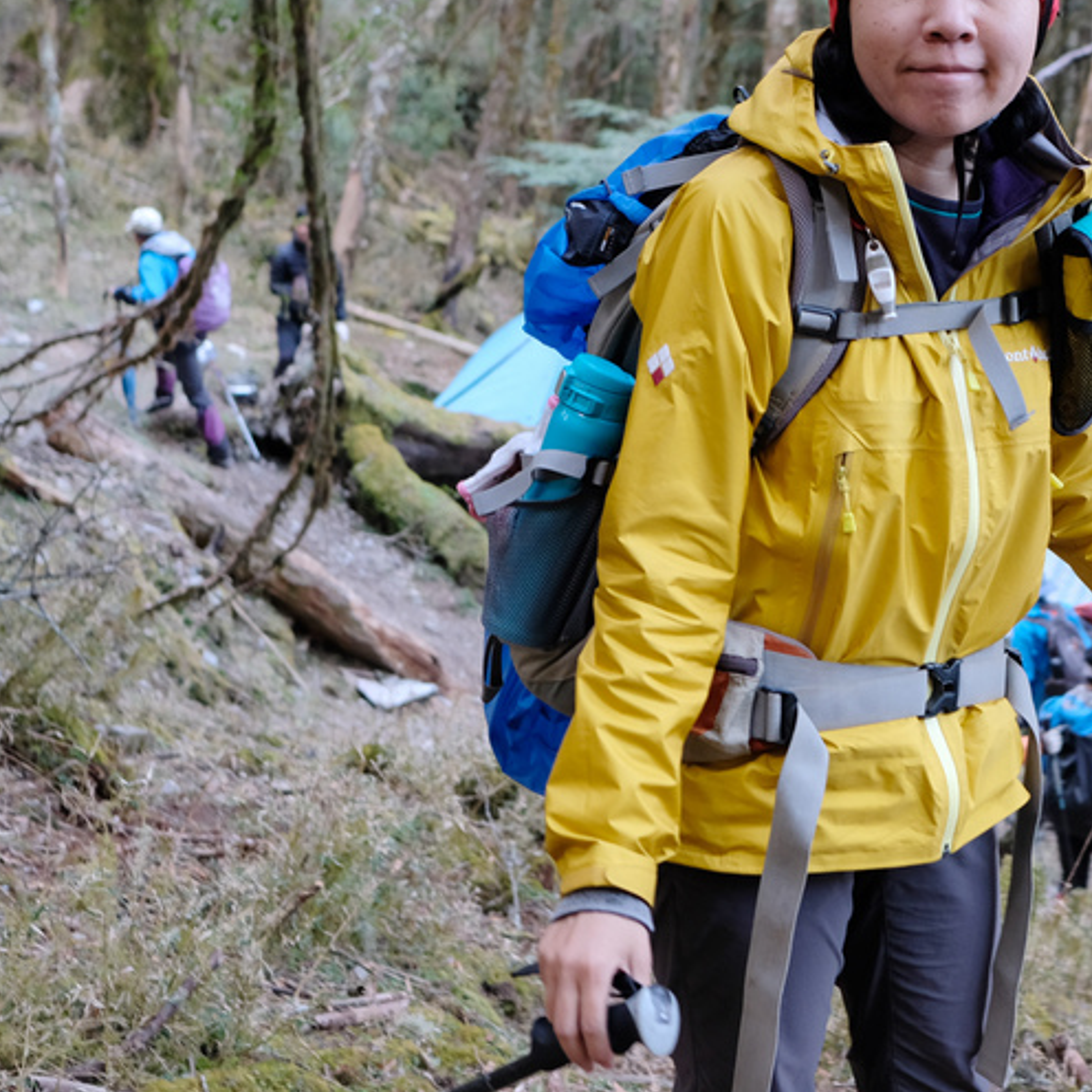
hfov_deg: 28.1
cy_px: 404
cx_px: 856
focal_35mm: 60
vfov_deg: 28.5
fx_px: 2141
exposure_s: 1/17
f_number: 3.2
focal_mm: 23
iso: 640
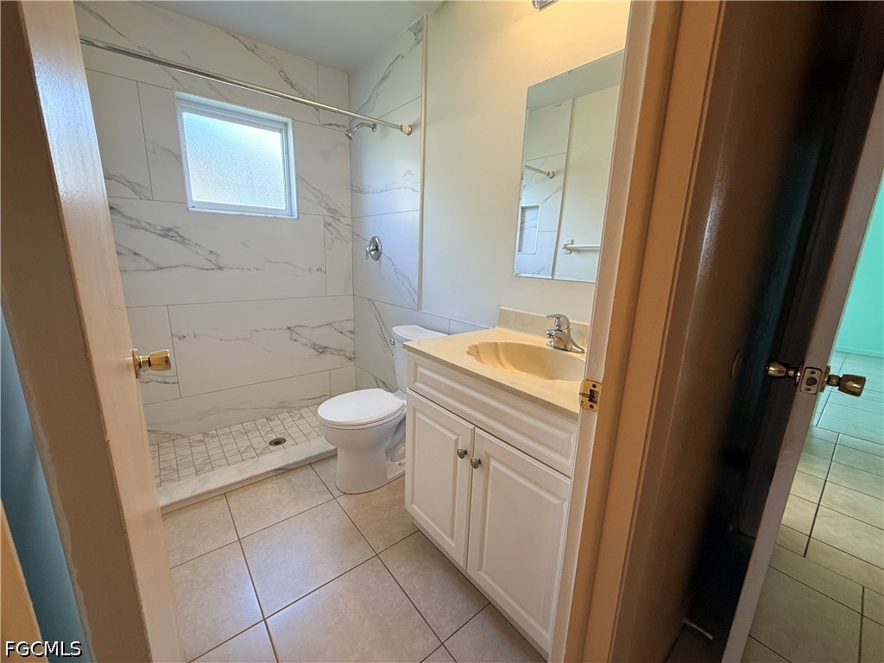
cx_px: 442
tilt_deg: -12.7
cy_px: 332
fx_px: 358
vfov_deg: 85.7
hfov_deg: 102.1
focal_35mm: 14
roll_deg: -2.9
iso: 125
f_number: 2.2
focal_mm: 2.22
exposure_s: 1/120
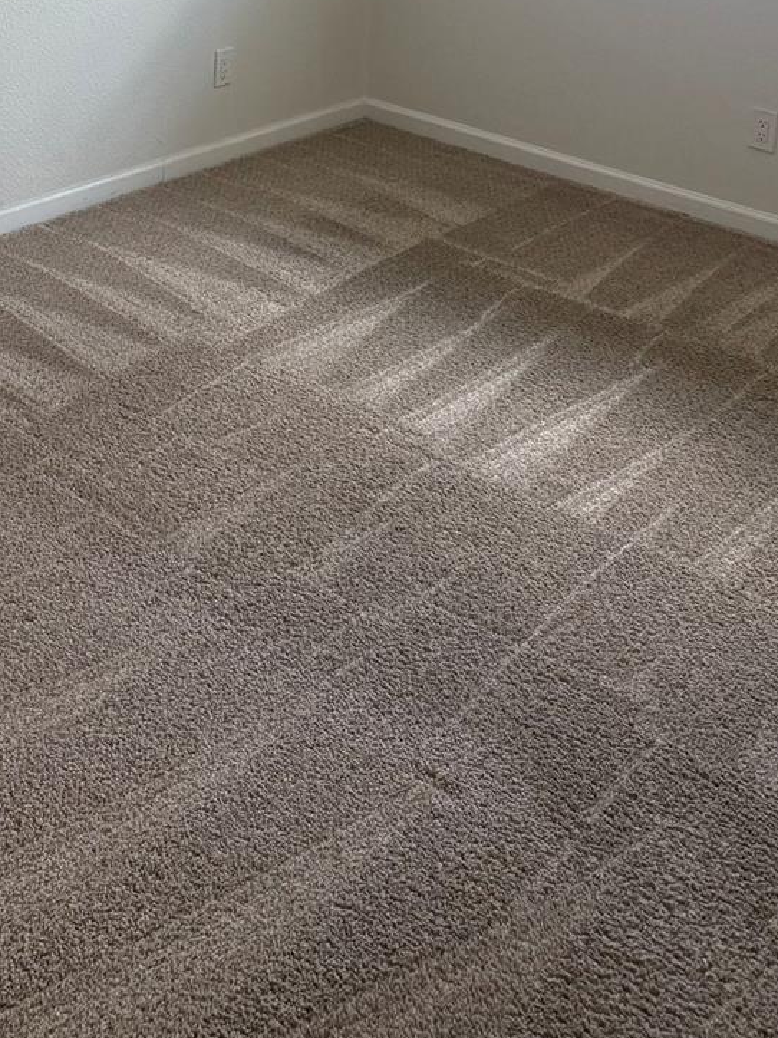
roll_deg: -1.8
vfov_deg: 33.9
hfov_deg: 28.3
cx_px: 225
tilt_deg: -11.9
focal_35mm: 51
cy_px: -20
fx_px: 1529
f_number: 1.78
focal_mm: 6.76
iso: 200
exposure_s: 1/224
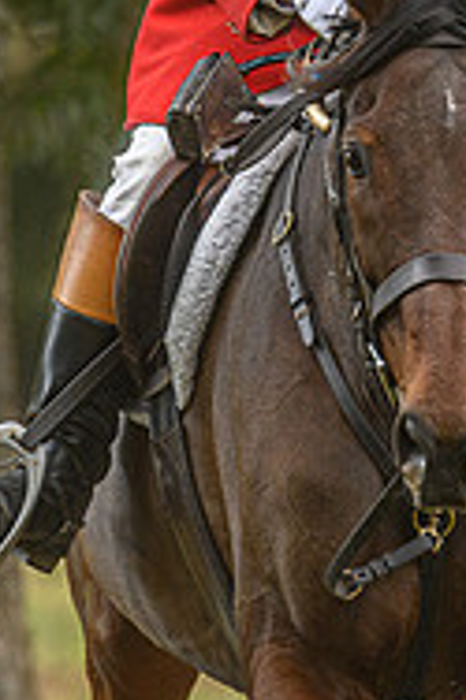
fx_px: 15911
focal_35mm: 818
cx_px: 830
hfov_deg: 1.7
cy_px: 276
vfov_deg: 2.5
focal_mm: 190
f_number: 3.5
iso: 800
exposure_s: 1/640
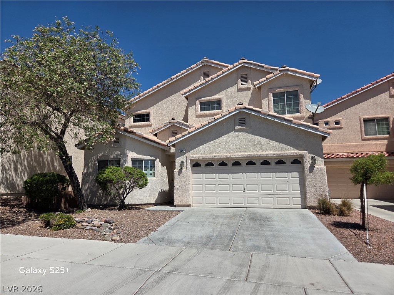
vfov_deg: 58.9
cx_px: 197
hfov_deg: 73.9
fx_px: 262
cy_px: 148
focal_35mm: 23
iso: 64
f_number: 1.8
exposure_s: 1/7891
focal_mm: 5.4
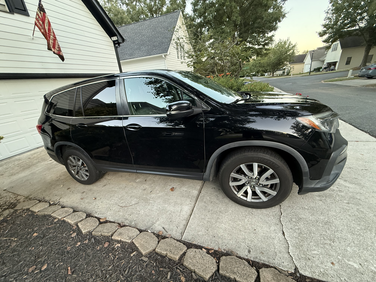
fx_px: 152
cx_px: 188
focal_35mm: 14
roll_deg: +6.0
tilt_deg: -23.0
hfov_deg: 102.1
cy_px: 141
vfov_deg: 85.7
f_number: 2.2
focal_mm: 2.22
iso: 400
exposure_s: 1/60
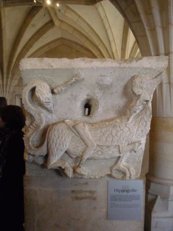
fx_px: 220
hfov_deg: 42.9
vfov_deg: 55.4
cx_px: 86
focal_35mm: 33
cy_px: 116
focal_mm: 5.58
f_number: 2.8
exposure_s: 1/100
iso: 400
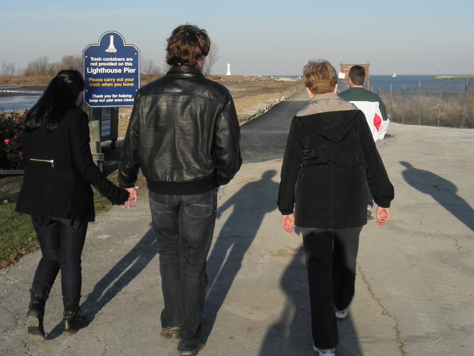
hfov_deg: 42.1
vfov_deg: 31.4
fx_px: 616
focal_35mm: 45
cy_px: 74
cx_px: 235
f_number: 5.6
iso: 64
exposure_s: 1/320
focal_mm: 4.6
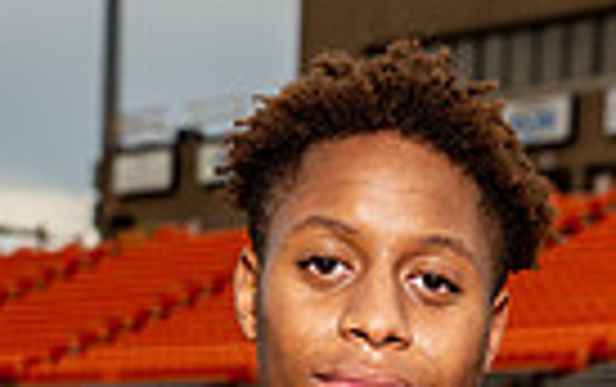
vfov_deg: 7.5
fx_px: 2757
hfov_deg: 12.7
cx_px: 396
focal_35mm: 164
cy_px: 909
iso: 100
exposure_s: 1/200
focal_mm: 49
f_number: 5.6
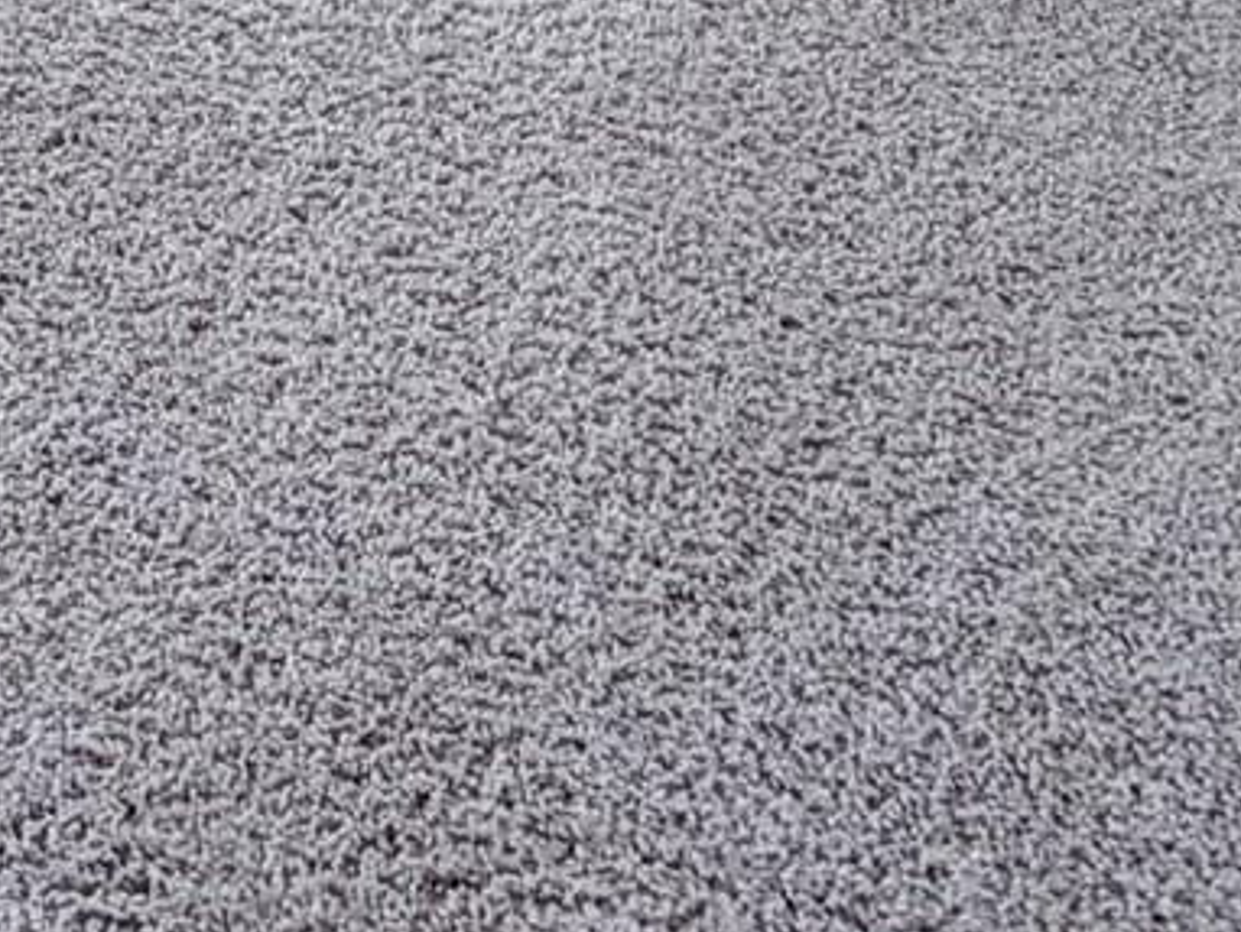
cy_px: -1523
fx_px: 2690
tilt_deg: -3.1
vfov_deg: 12.9
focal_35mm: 75
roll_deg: +1.0
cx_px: -136
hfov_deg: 24.2
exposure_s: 1/120
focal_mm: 2.22
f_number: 2.2
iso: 100
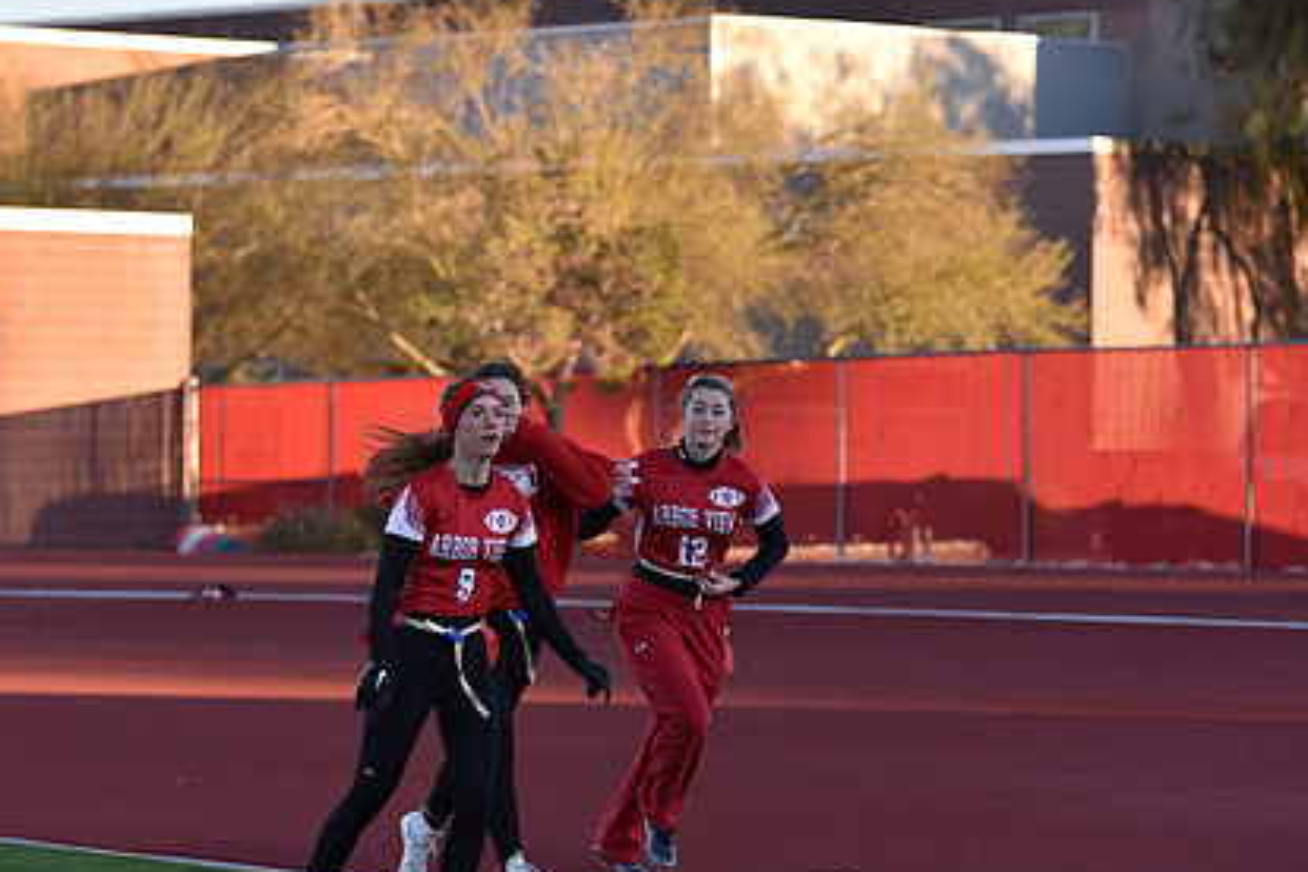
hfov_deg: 14.0
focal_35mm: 147
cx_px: 537
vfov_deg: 9.3
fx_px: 5341
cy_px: 513
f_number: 2.8
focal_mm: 105
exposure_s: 1/1250
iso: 400
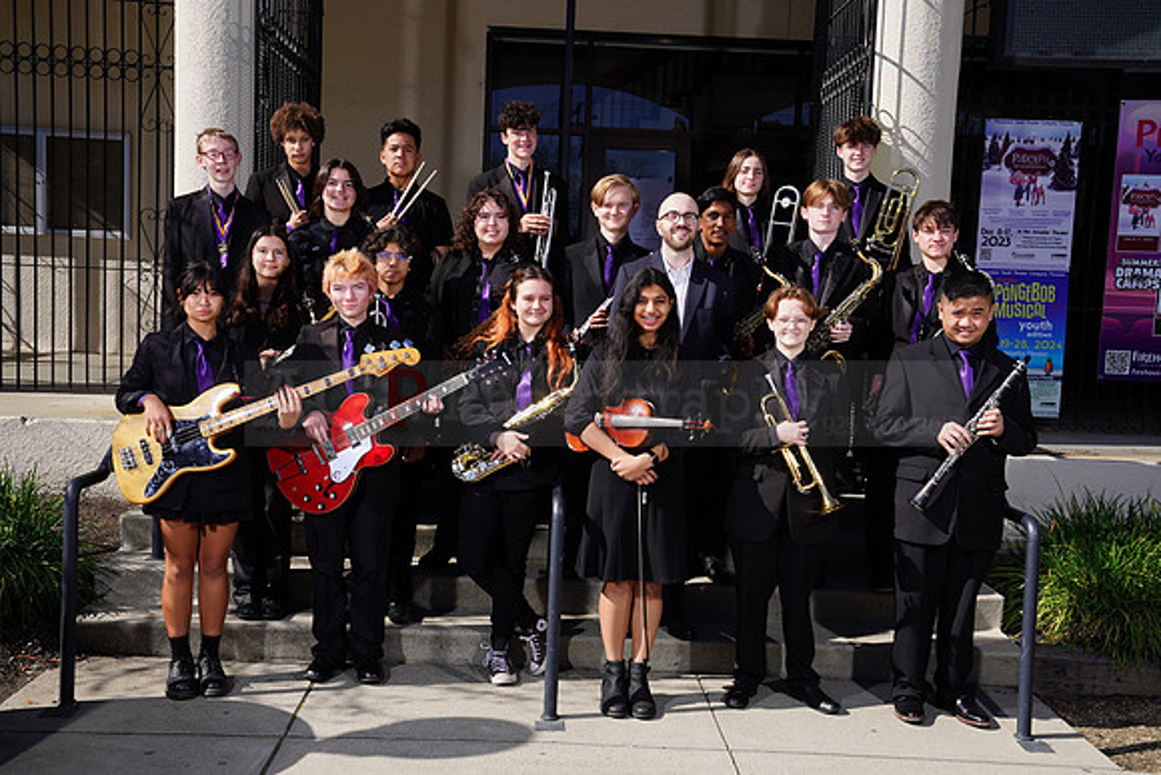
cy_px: 388
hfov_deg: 50.7
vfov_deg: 35.1
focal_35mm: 38
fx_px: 1226
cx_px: 580
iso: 100
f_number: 10
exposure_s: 1/250
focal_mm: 38
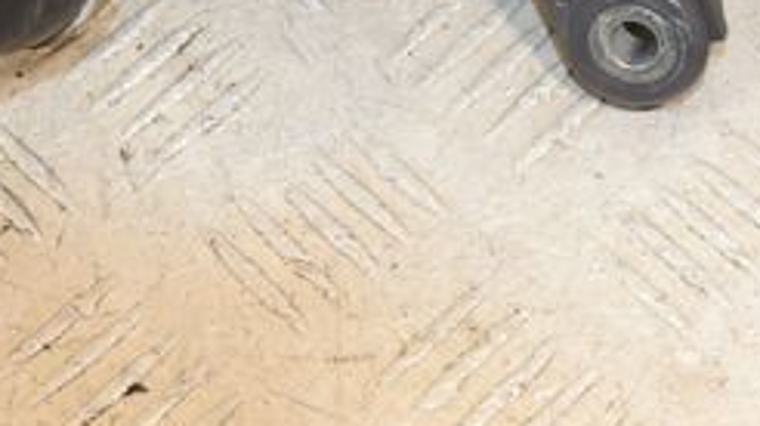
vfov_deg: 9.2
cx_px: 334
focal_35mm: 131
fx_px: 2638
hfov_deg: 16.4
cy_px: -25
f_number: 8
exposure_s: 1/200
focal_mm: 32
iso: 1600
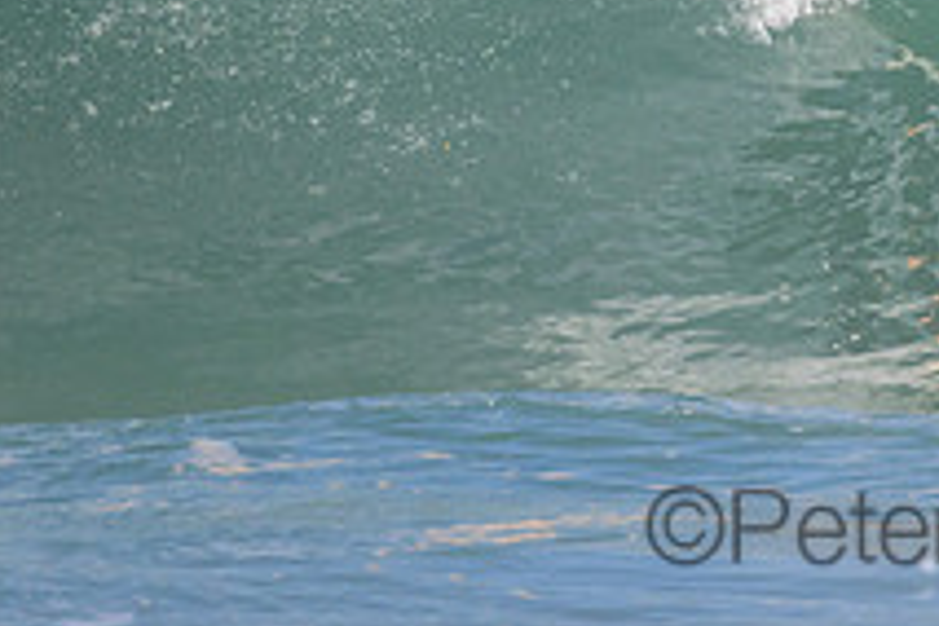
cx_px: 987
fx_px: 56909
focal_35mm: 2182
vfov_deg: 0.6
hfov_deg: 0.9
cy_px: -205
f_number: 11
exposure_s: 1/2000
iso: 1800
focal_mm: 800
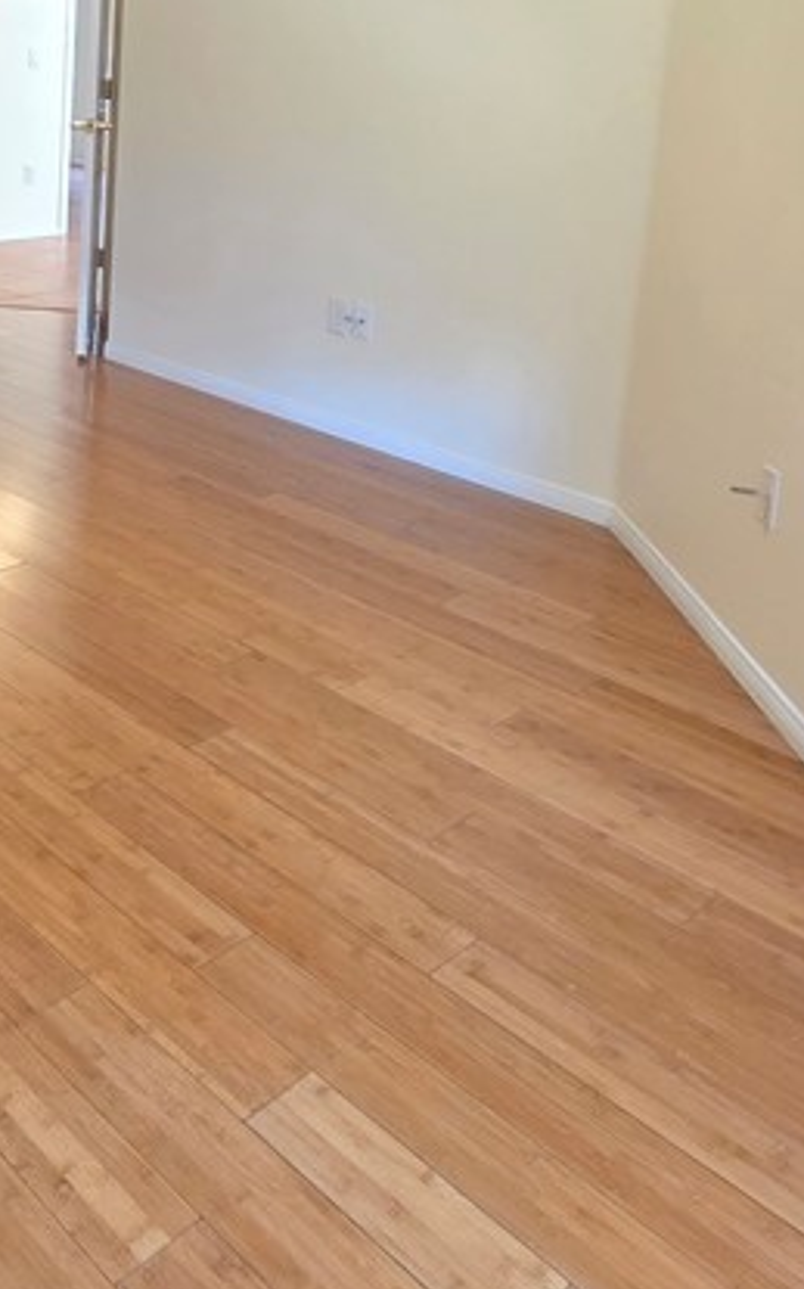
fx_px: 1193
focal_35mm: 34
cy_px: 270
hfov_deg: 34.9
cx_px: 68
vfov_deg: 53.2
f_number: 1.9
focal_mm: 2.2
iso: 640
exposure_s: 1/60
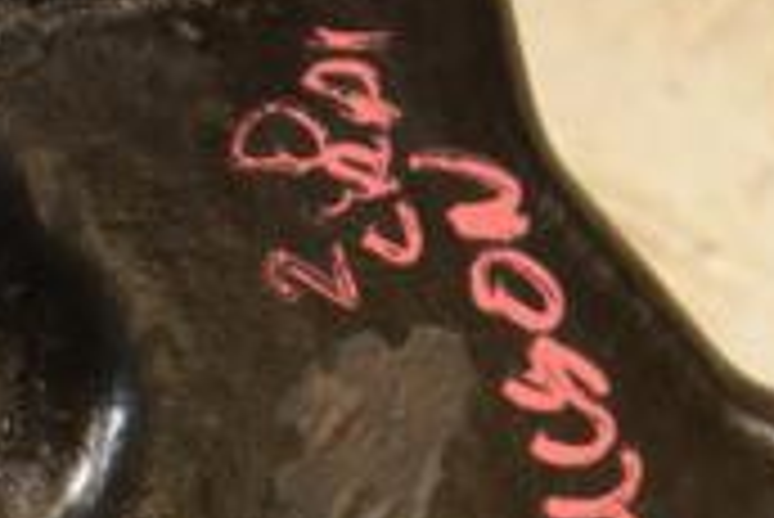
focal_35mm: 345
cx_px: 99
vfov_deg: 4.0
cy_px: 477
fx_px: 7424
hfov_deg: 6.0
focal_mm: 66
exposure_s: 1/160
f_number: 5.3
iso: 800
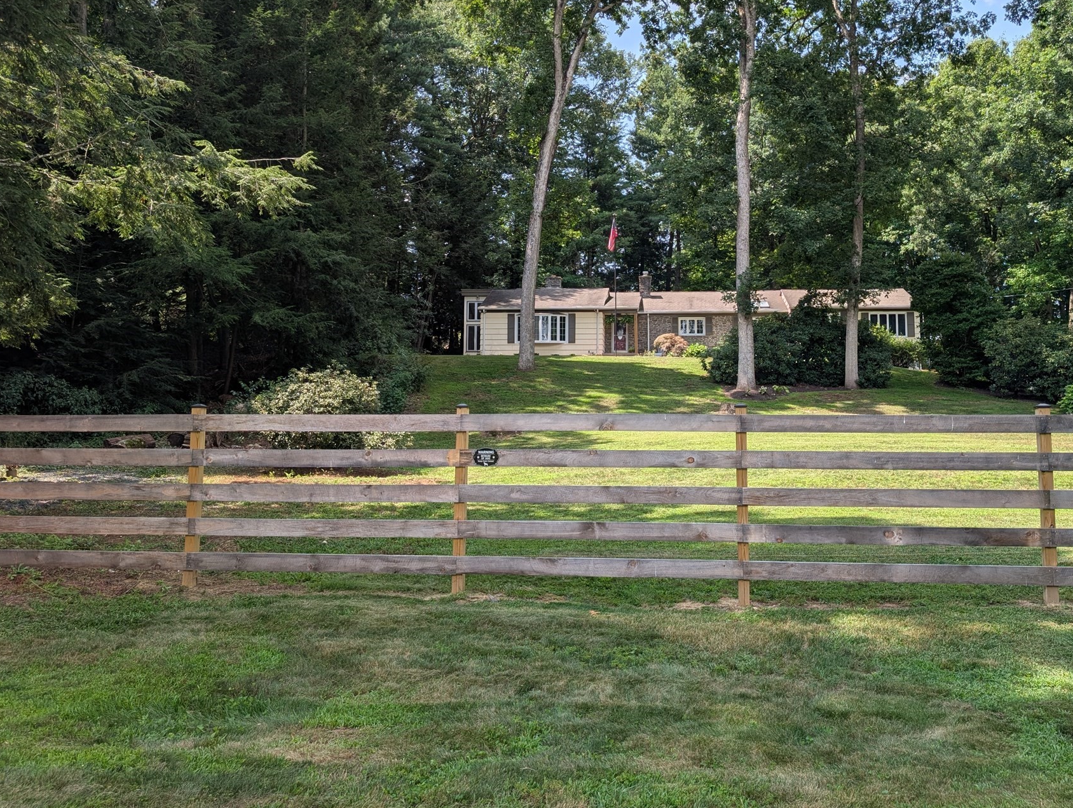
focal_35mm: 29
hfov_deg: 61.3
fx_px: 900
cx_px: 611
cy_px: 353
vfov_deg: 48.2
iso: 19
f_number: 1.68
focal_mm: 6.9
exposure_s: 1/2604
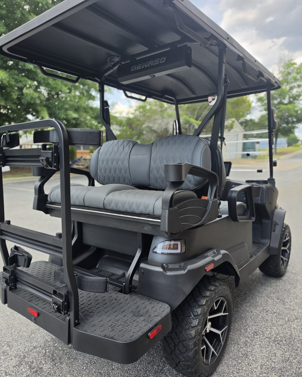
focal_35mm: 24
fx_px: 268
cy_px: 201
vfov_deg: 70.2
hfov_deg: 58.8
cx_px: 151
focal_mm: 6.5
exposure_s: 1/2797
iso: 64
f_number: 1.4
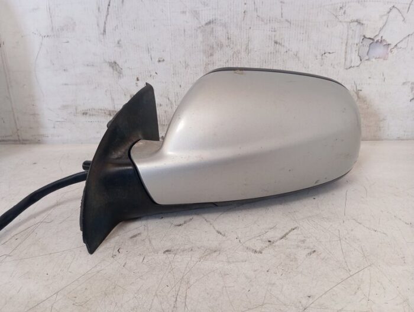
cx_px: 207
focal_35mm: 28
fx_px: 335
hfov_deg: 63.4
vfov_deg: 49.9
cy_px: 156
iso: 312
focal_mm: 4.22
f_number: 1.8
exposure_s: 1/33.3
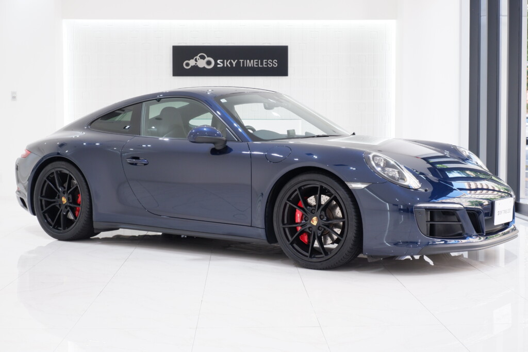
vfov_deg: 23.0
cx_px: 264
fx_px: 865
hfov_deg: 33.9
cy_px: 176
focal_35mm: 59
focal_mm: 39.6
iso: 500
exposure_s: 1/85
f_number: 5.6
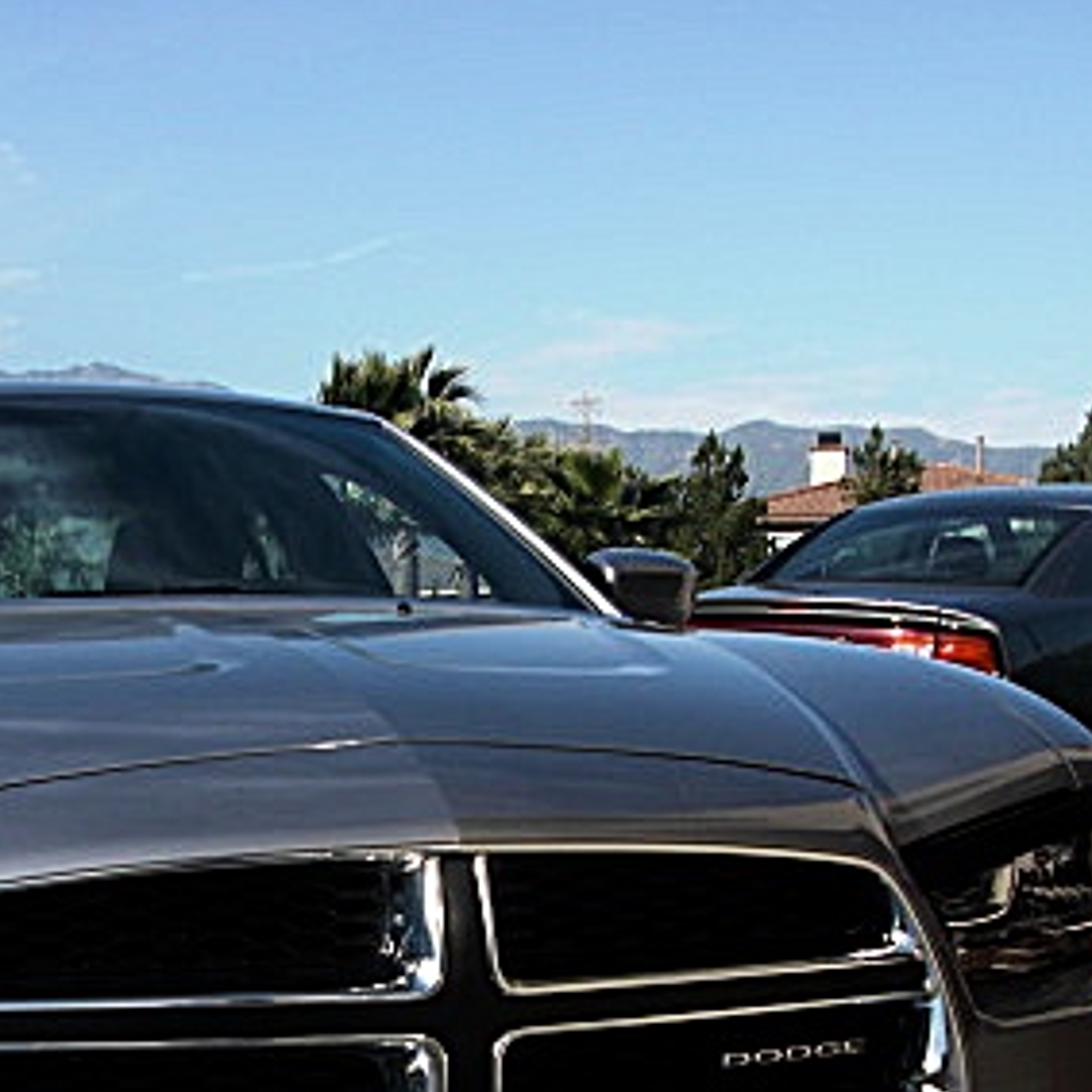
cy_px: 907
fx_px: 2570
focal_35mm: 72
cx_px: 274
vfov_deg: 23.6
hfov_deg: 23.7
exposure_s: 1/500
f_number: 2.8
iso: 50
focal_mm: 6.3
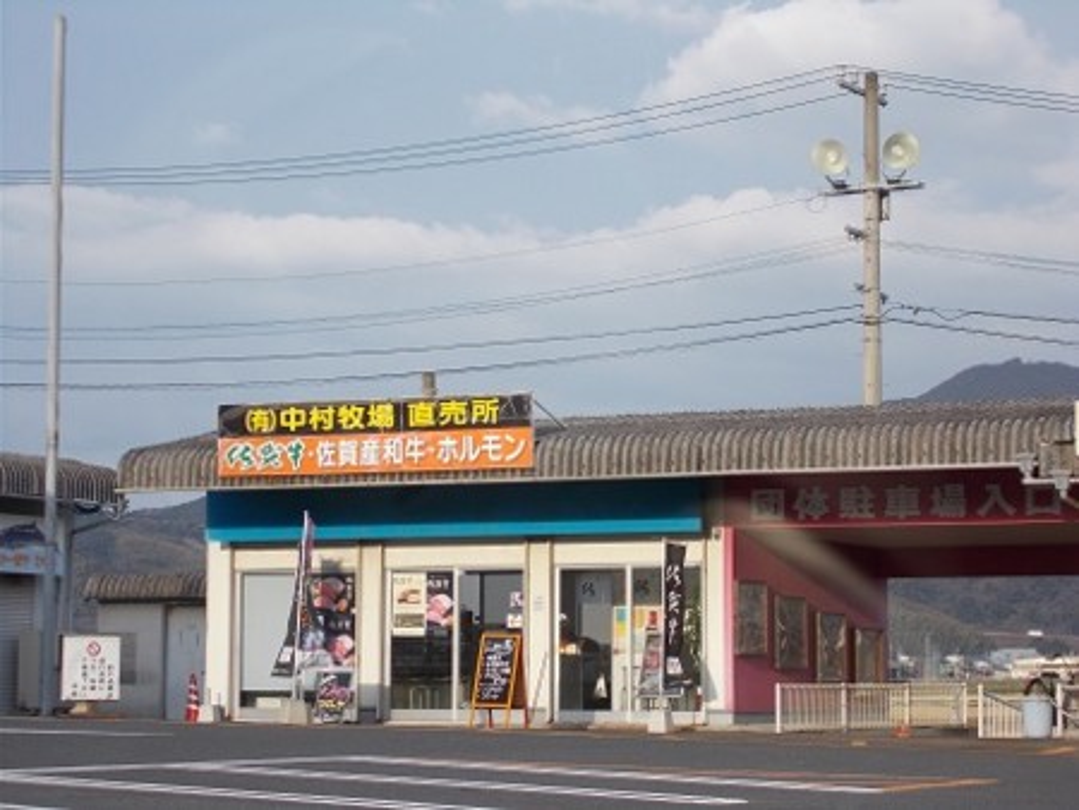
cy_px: 405
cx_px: 540
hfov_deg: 19.8
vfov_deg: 15.0
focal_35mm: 99
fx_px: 3088
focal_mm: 17.6
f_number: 5.5
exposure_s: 1/160
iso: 80
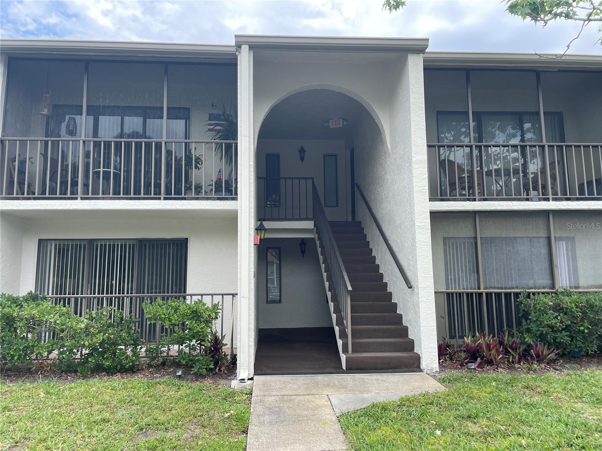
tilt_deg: +8.5
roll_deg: +0.8
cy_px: 226
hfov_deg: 67.3
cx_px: 301
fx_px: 452
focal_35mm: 26
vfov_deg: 53.1
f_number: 1.6
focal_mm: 4.2
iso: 32
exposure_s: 1/1092
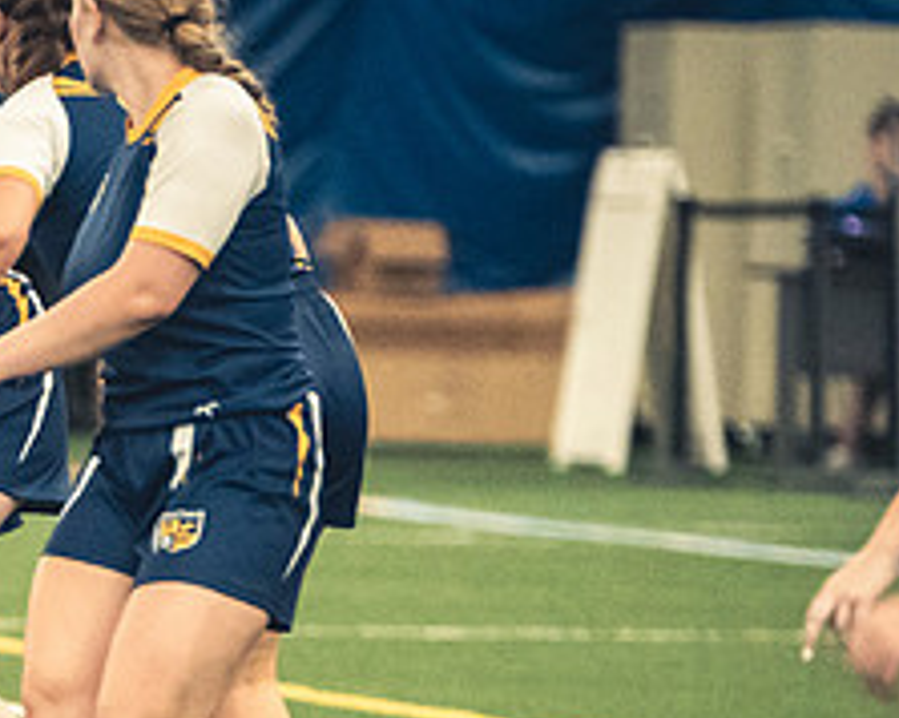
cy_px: 710
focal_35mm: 712
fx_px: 18928
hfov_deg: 2.7
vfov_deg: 2.2
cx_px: -218
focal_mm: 195
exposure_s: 1/500
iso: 12800
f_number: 2.8
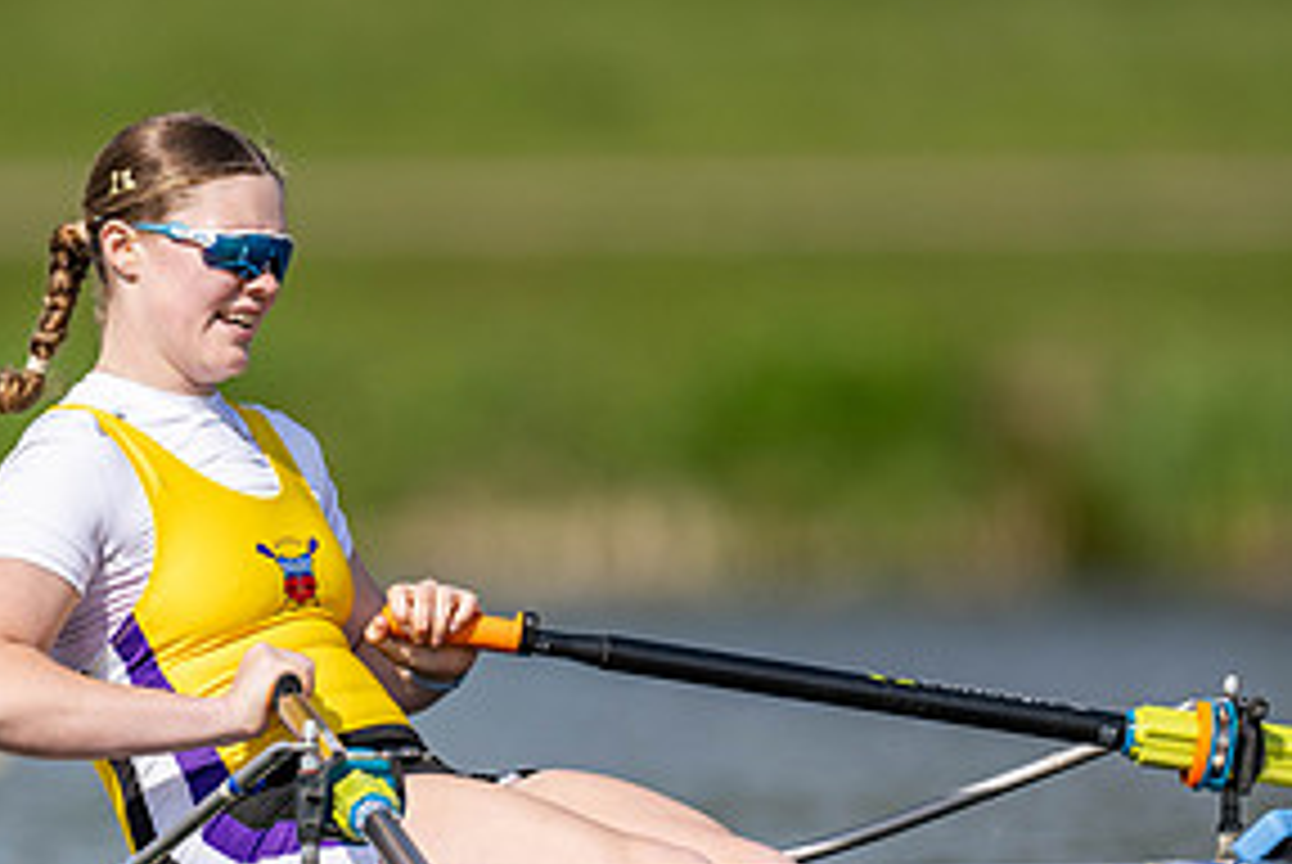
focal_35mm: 1212
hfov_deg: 1.7
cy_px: 475
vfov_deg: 1.1
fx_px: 43541
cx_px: 500
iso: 220
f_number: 4
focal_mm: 600
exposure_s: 1/2500
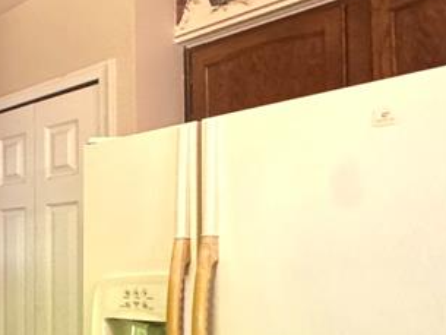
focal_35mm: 47
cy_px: 257
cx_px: -295
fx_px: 606
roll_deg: -0.3
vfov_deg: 30.3
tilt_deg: +0.0
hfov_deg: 24.8
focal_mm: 2.22
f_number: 2.2
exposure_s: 1/60
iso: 400
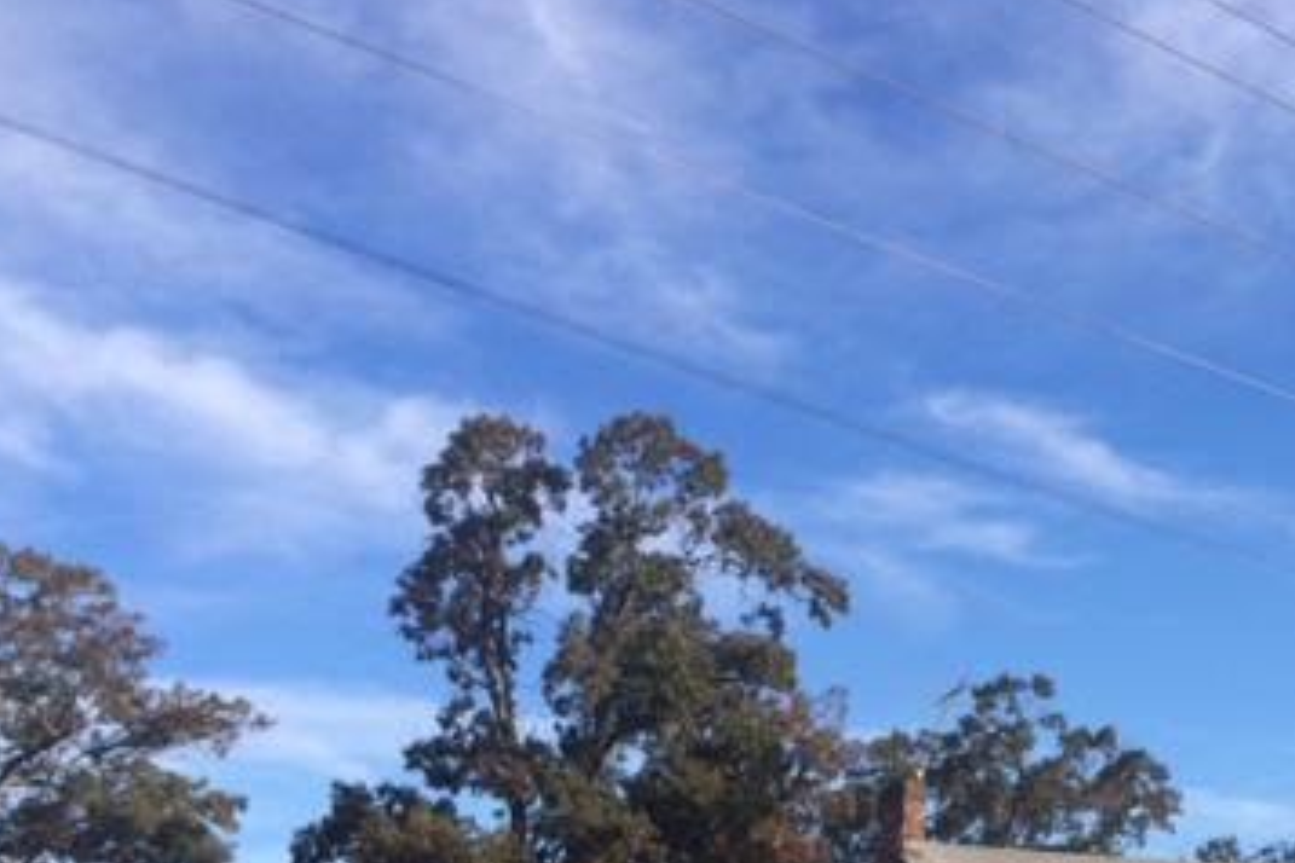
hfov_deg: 35.9
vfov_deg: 24.6
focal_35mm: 54
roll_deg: +1.6
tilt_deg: +11.0
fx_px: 1942
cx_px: 1005
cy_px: 718
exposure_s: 1/1414
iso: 32
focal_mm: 4.15
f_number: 2.2
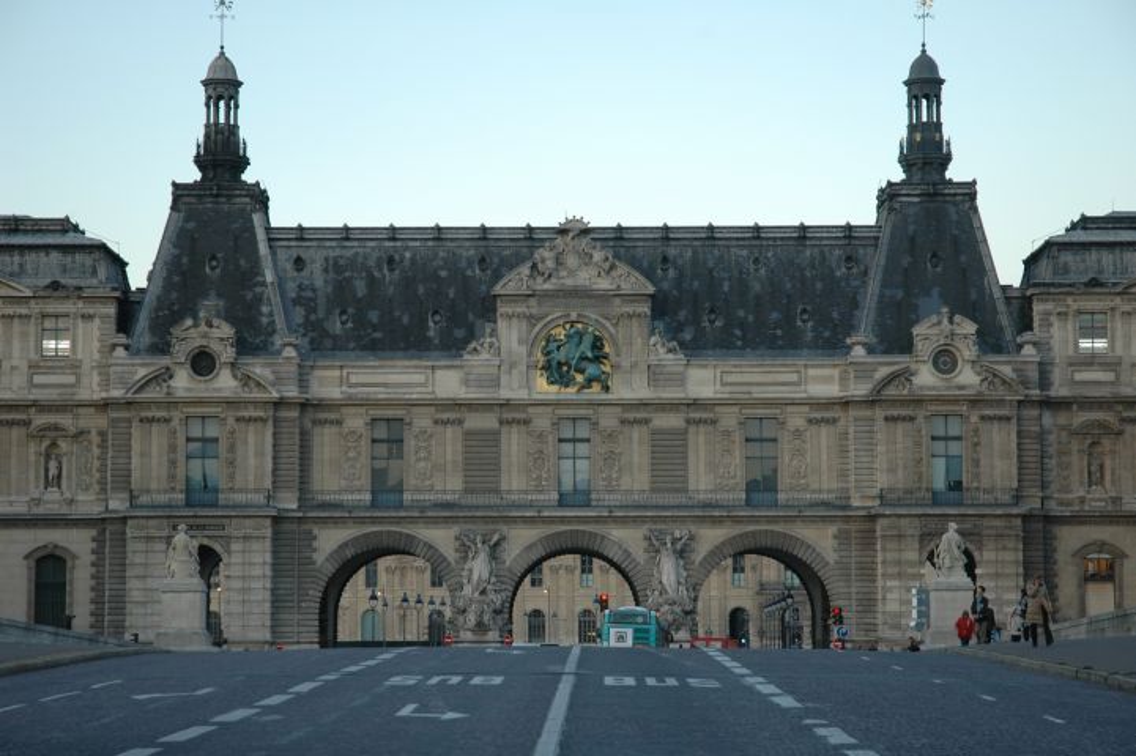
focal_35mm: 90
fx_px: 2839
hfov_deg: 22.6
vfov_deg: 15.2
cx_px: 568
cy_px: 378
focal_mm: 60
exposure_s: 1/100
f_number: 4.5
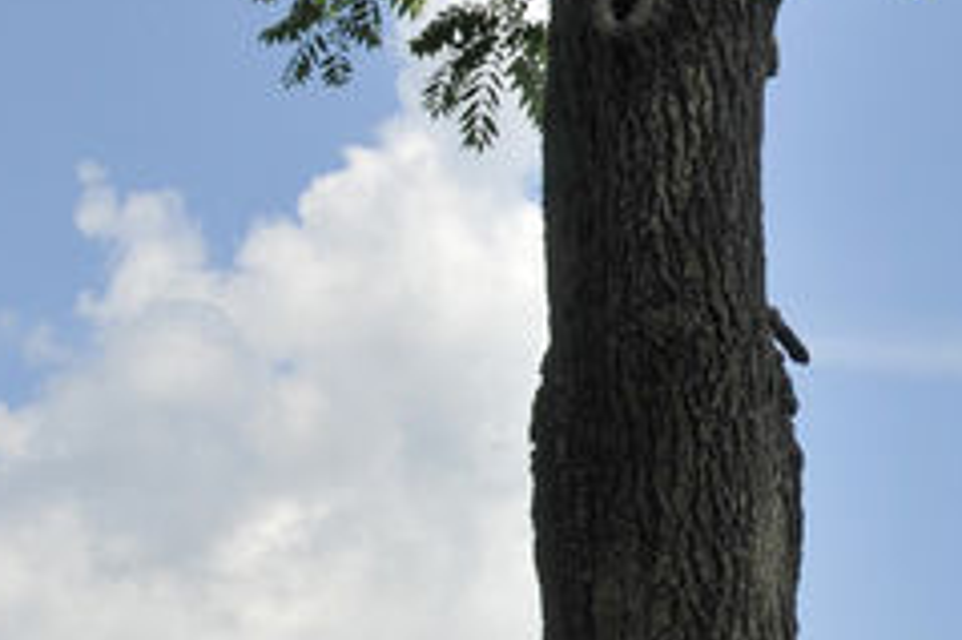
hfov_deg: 10.3
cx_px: 1497
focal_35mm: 192
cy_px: -244
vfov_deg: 7.1
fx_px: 5127
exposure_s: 1/800
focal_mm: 34
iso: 200
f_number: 7.1
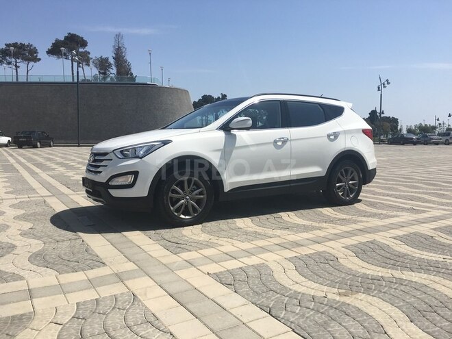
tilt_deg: -4.9
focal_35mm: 29
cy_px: 170
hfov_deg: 61.7
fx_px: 379
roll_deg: +0.4
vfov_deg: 48.2
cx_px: 226
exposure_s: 1/2564
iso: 25
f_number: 2.2
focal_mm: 4.15
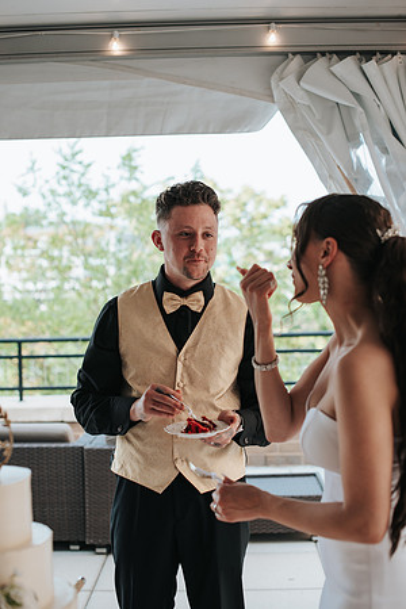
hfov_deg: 27.0
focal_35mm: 50
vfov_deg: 39.6
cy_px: 304
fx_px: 846
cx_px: 203
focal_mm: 50
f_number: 2.8
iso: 100
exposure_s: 1/160
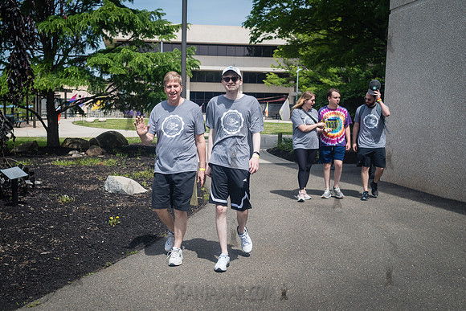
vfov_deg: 31.9
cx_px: 191
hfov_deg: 46.2
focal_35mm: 42
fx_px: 543
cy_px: 159
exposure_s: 1/1600
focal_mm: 35
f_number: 4
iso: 200
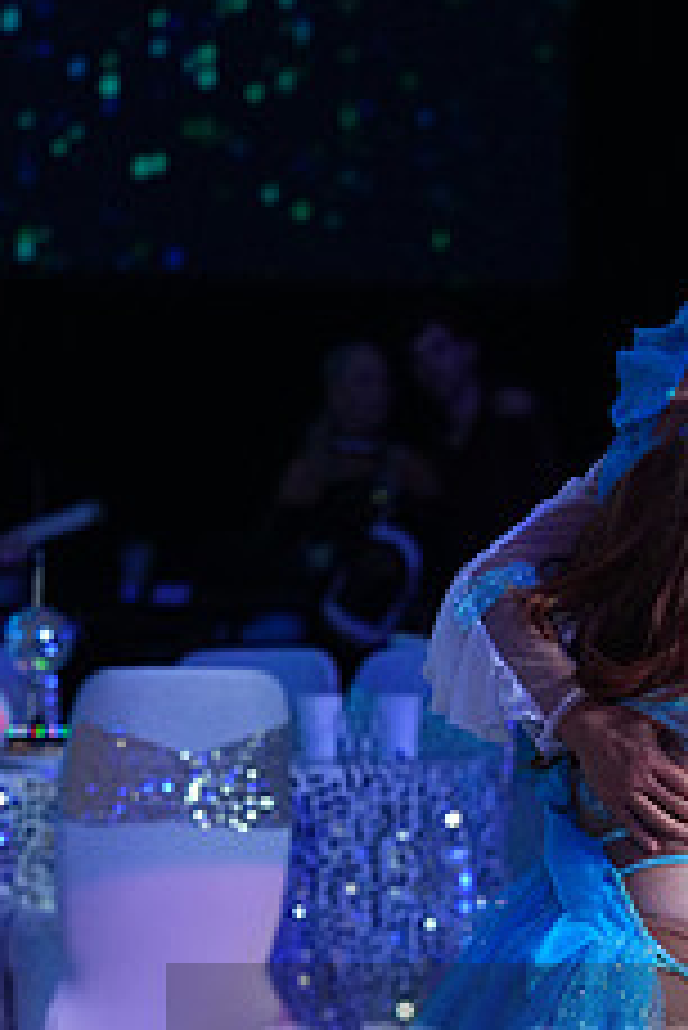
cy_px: 1115
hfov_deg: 4.0
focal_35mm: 342
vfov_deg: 6.0
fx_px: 9788
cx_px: 789
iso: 2500
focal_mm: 135
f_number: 4
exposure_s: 1/500
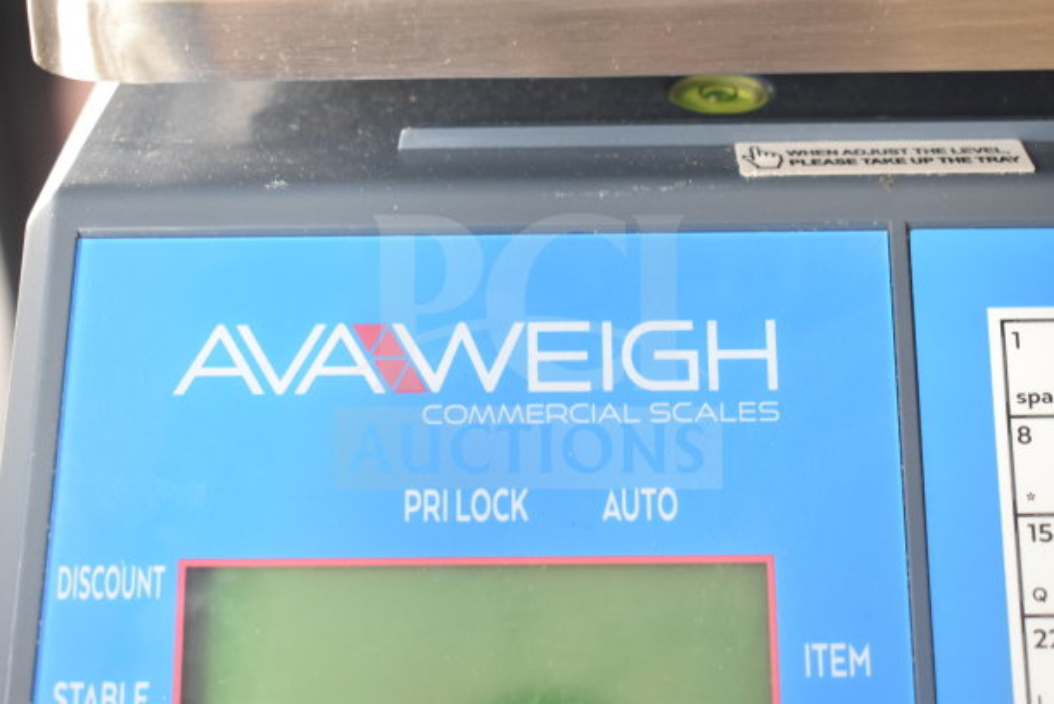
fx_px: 1757
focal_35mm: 60
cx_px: 527
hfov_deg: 33.4
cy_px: 352
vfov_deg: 22.6
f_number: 5
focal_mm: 40
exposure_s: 1/60
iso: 1000
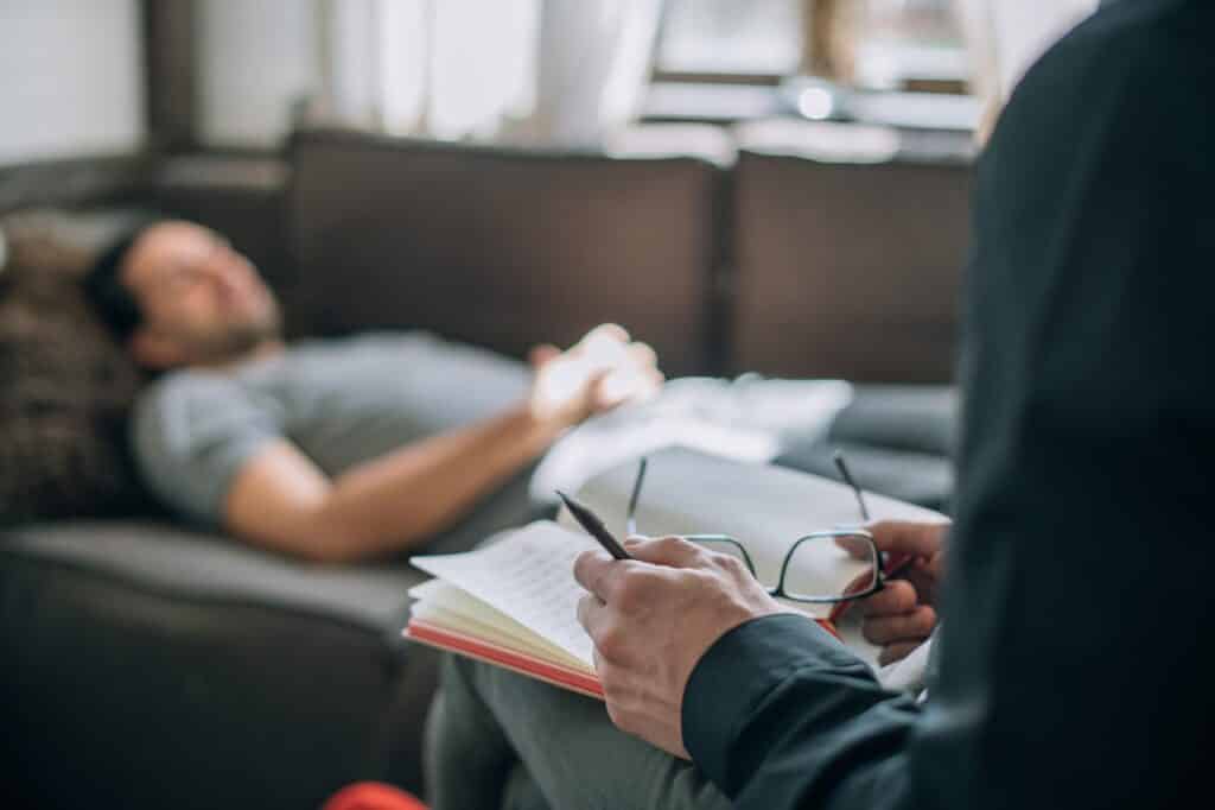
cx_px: 608
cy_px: 405
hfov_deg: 39.6
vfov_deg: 27.0
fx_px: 1687
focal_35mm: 50
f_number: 2.2
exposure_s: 1/200
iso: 100
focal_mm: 50
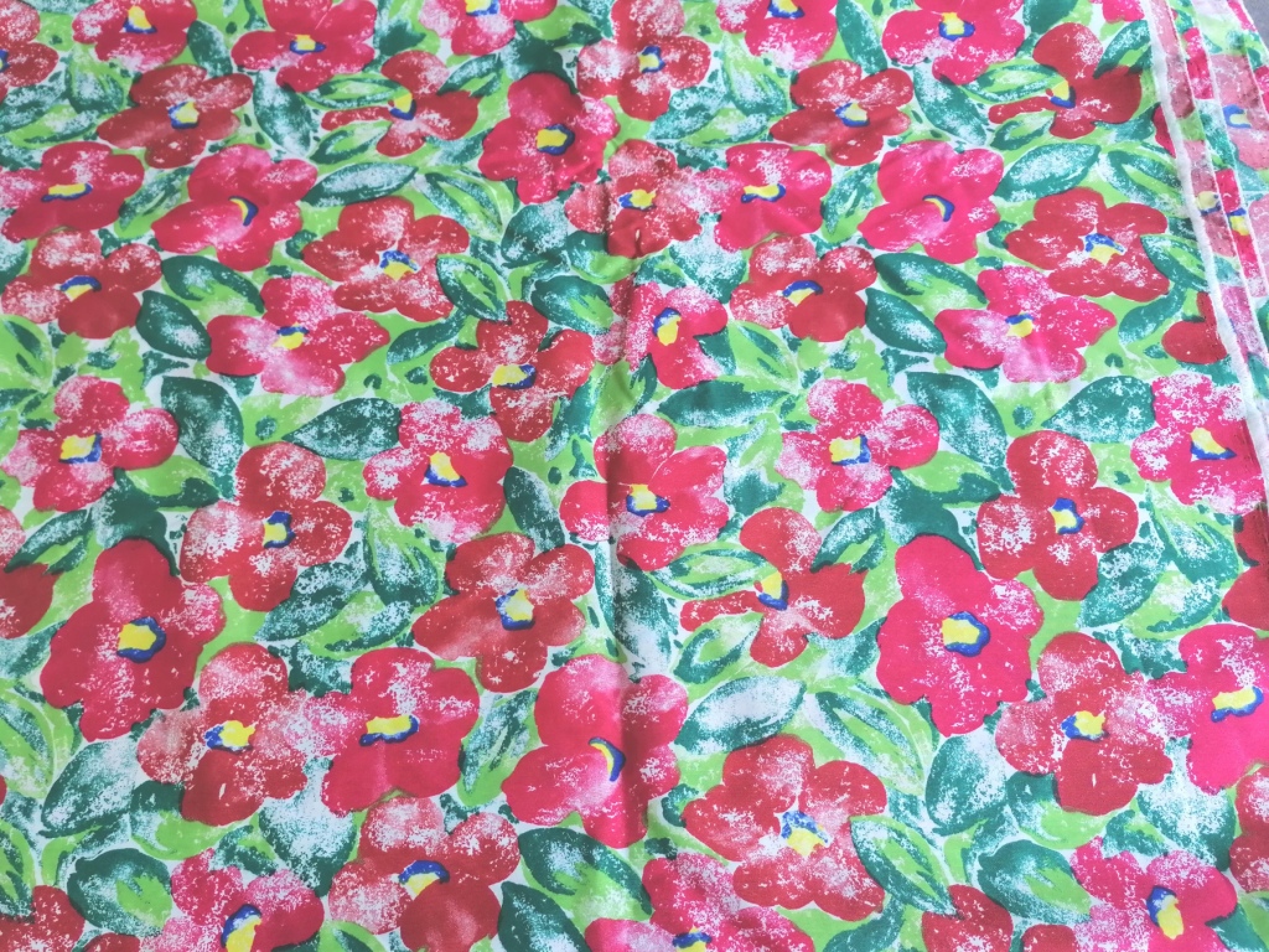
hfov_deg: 65.3
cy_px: 476
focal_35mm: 27
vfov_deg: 51.4
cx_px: 634
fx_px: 990
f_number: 1.8
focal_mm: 4.75
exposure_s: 1/126
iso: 50
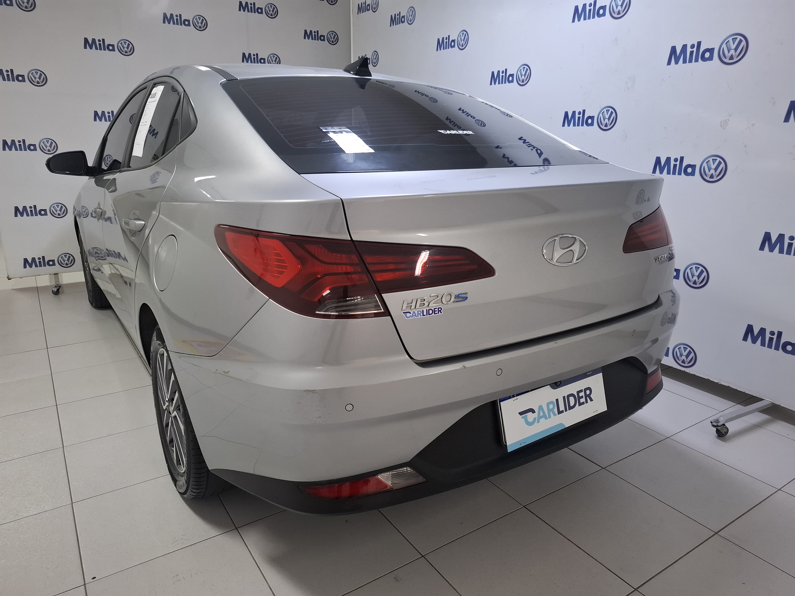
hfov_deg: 73.9
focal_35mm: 23
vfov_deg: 58.9
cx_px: 398
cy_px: 298
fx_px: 528
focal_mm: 5.54
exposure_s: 1/60
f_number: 1.8
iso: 320
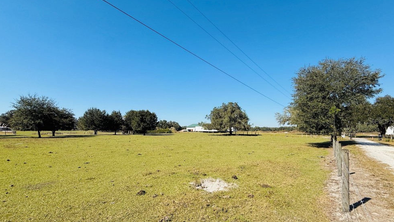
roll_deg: -0.6
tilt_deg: +4.5
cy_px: 121
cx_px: 199
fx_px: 167
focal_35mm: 16
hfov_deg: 99.4
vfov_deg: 67.0
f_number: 2.2
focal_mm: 2.22
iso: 50
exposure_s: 1/2092
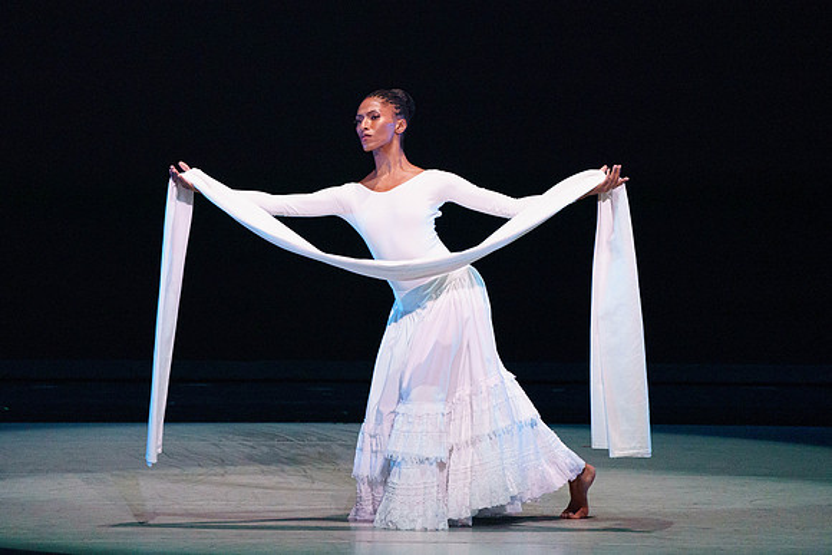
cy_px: 246
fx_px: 10860
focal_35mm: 470
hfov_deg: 4.4
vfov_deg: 2.9
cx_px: 364
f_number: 6.3
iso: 5000
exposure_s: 1/400
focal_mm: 400
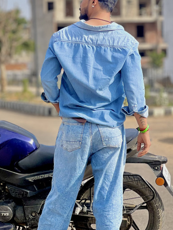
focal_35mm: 156
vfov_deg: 12.7
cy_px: 106
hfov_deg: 9.5
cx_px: 21
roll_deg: +1.4
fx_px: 1039
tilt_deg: -0.3
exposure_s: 1/536
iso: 32
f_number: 2.8
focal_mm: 9
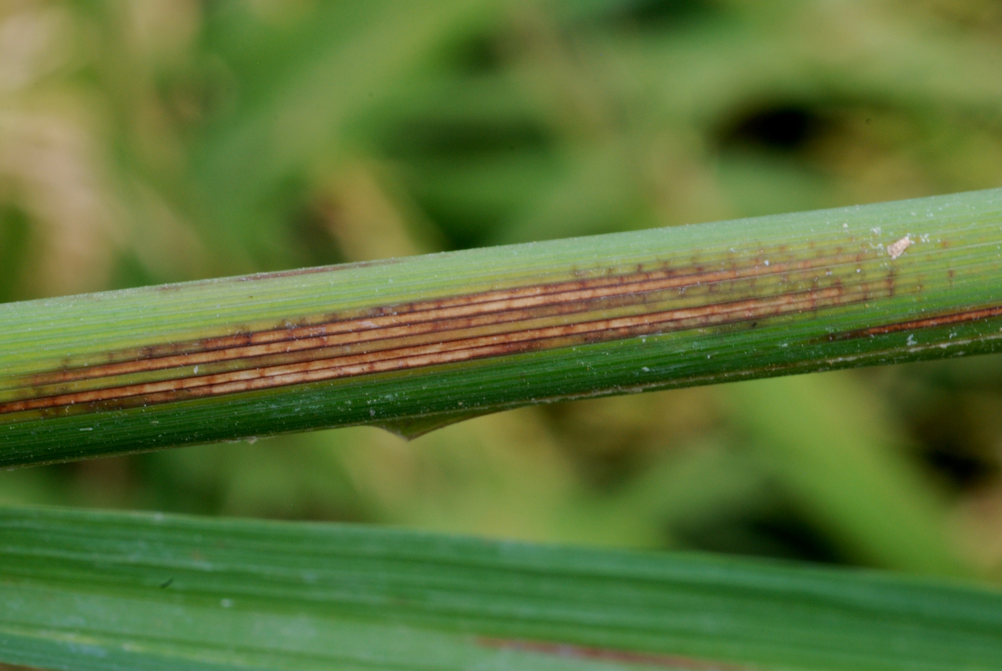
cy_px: 300
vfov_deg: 13.1
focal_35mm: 105
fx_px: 2926
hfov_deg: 19.4
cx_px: 443
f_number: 32
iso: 400
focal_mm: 60
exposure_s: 1/25
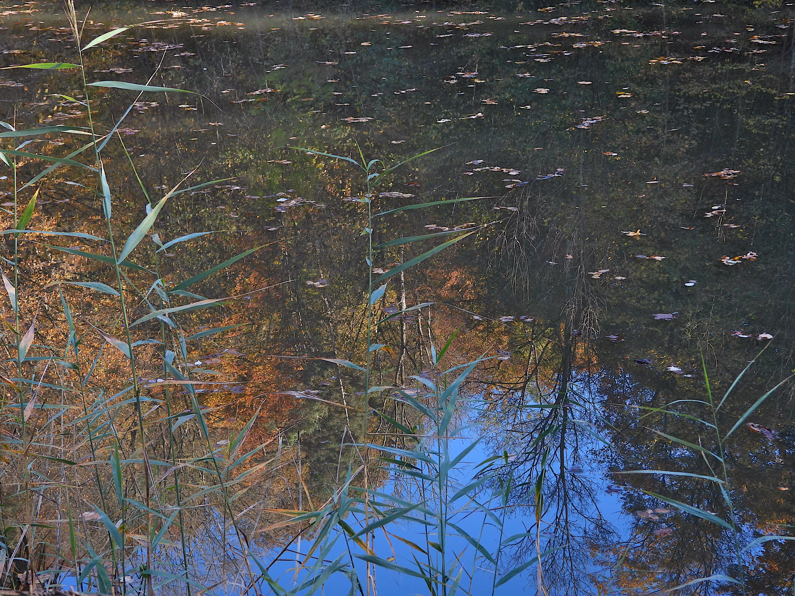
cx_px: 398
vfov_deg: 18.4
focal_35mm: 80
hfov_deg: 24.4
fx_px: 1837
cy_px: 298
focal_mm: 14.4
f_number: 3.5
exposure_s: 1/100
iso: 100
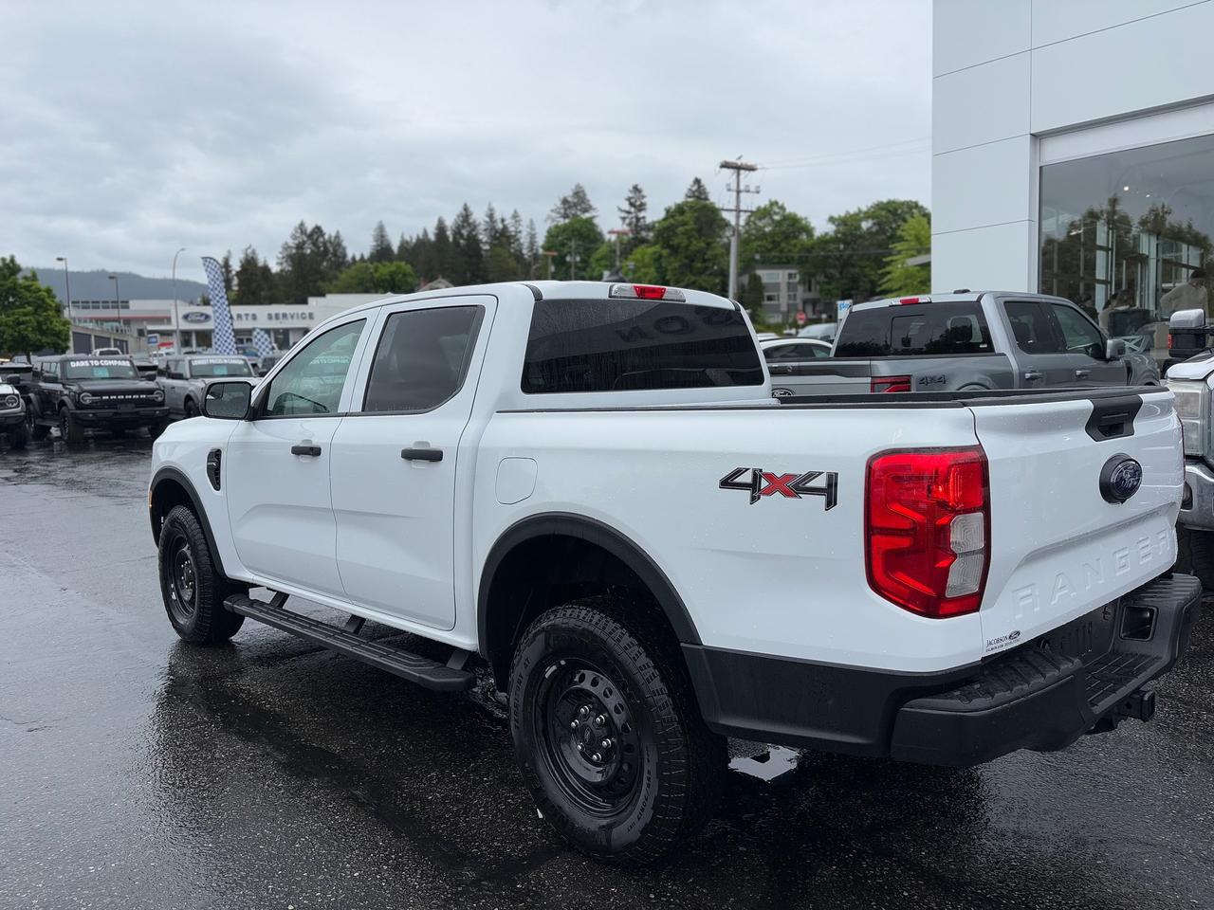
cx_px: 607
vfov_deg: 53.1
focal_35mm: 26
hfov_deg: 67.3
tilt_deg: -4.1
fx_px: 912
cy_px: 455
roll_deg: +1.5
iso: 50
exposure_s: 1/933
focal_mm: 5.96
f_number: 1.6
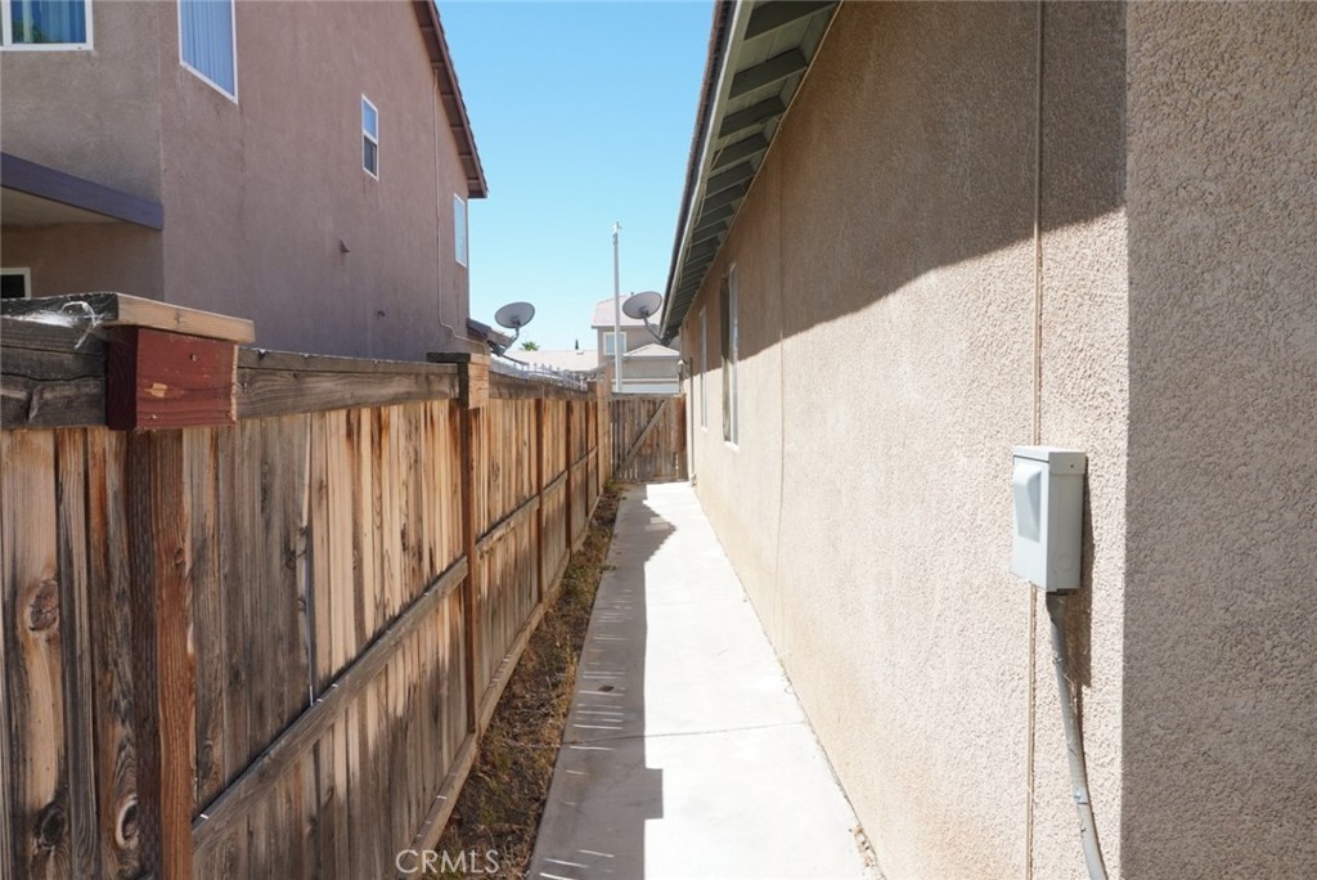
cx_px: 658
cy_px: 440
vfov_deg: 53.2
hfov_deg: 73.7
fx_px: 878
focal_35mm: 24
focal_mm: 16
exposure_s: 1/500
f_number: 8
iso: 400
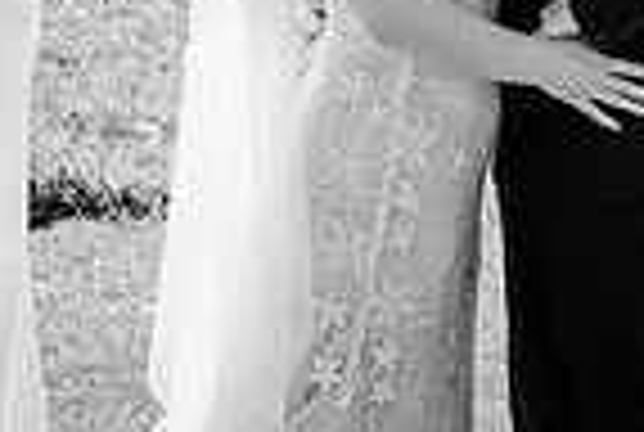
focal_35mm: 162
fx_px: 2904
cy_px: 83
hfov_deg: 12.6
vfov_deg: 8.5
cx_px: 500
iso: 250
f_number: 3.5
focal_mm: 40
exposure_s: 1/200
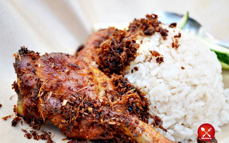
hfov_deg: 43.5
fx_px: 287
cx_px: 114
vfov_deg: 28.0
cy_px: 73
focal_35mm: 46
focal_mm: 30
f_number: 4.5
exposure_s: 1/160
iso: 400
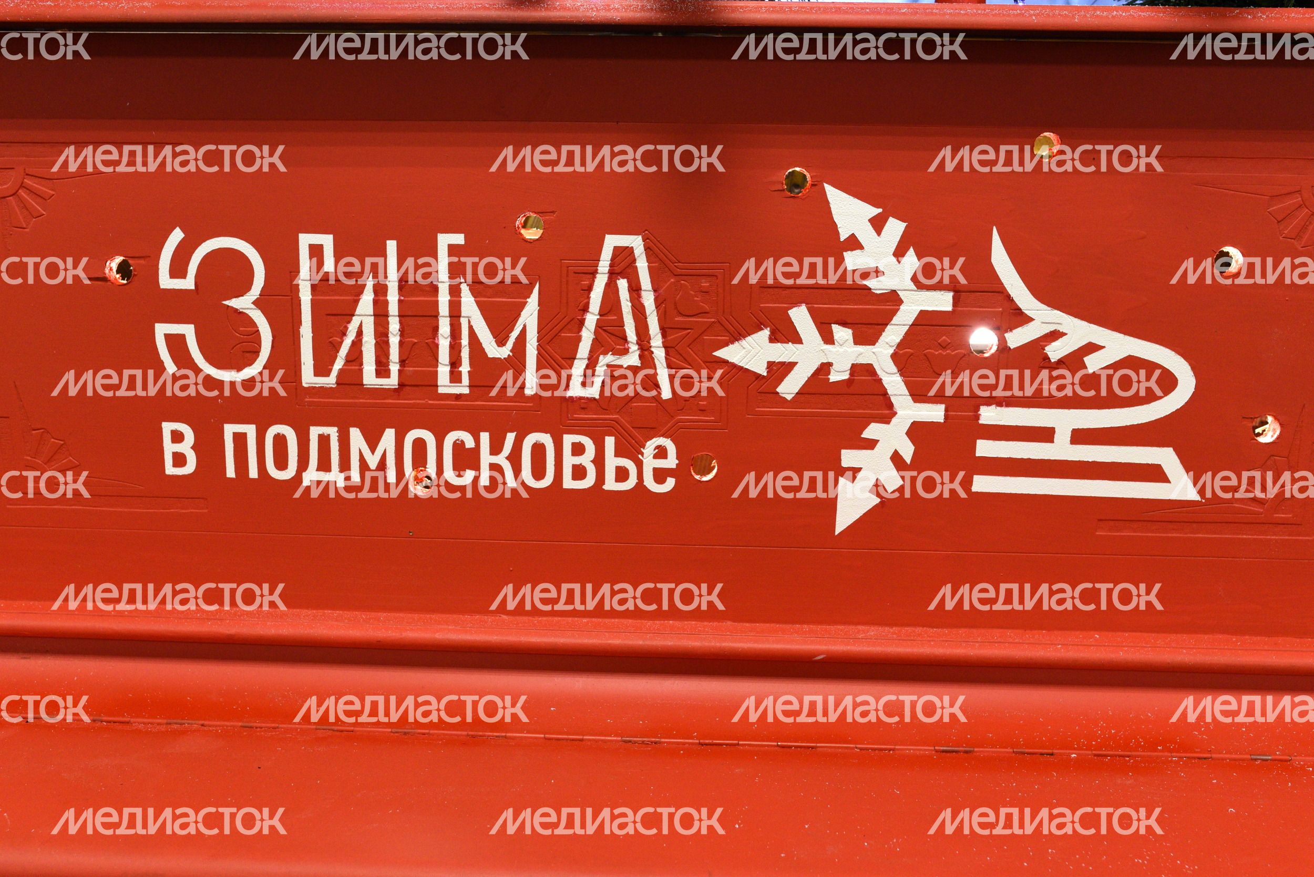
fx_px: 1278
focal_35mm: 35
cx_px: 657
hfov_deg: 54.4
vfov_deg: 37.9
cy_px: 438
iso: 3200
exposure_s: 1/160
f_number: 5.6
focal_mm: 35
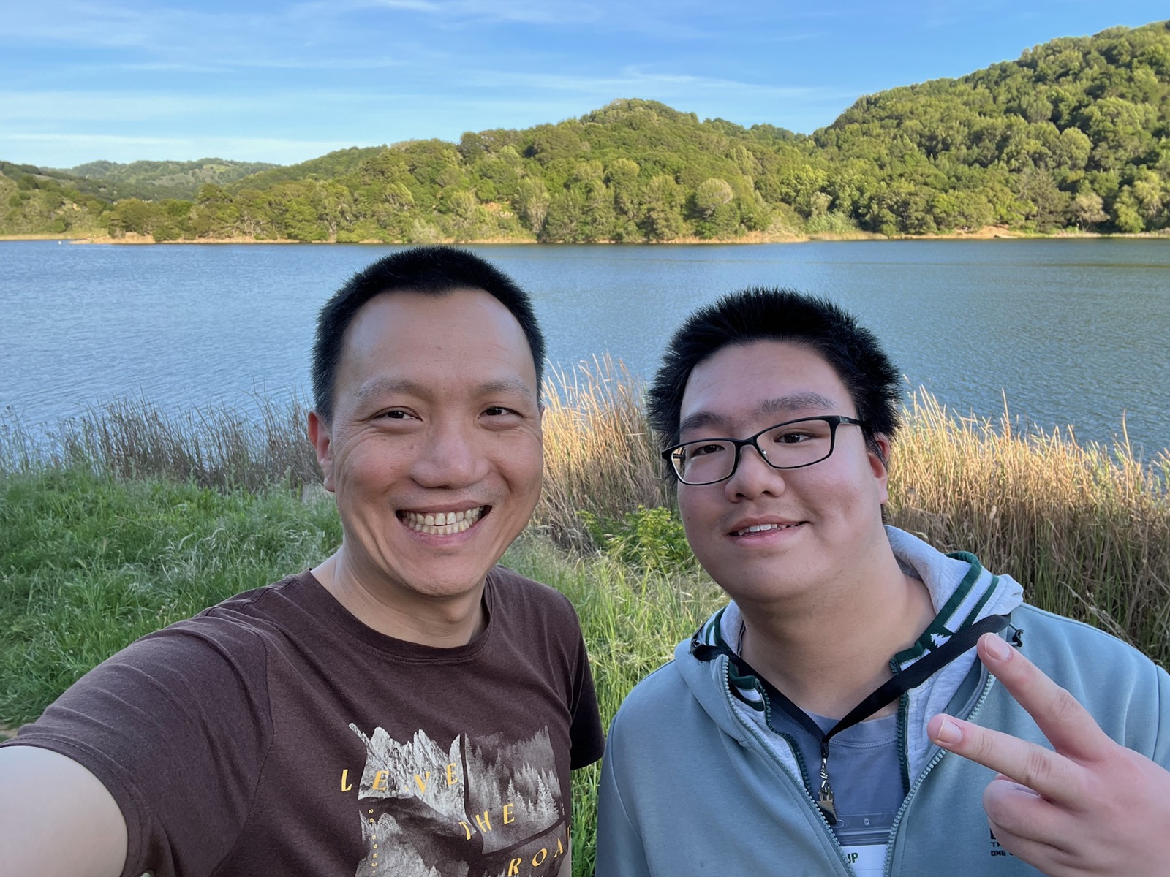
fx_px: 777
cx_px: 585
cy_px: 438
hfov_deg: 73.9
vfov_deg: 58.9
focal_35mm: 23
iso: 40
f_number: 2.2
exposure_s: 1/172
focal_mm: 2.71
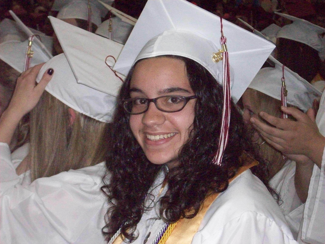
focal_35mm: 111
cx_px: 162
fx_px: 1042
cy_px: 122
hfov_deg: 17.7
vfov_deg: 13.3
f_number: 5.2
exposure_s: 1/257
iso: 800
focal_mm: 18.6
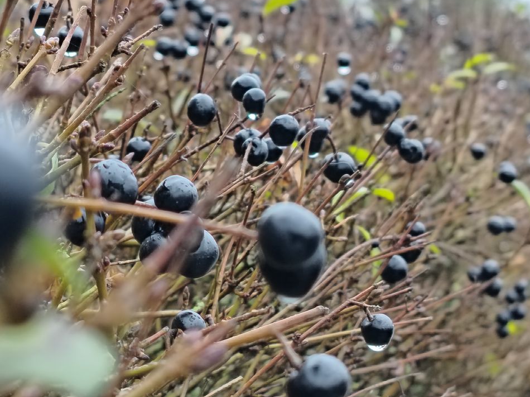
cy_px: 197
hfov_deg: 15.9
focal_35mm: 124
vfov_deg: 11.9
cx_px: 187
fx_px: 1898
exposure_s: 1/100
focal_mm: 6.07
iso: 250
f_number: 1.7
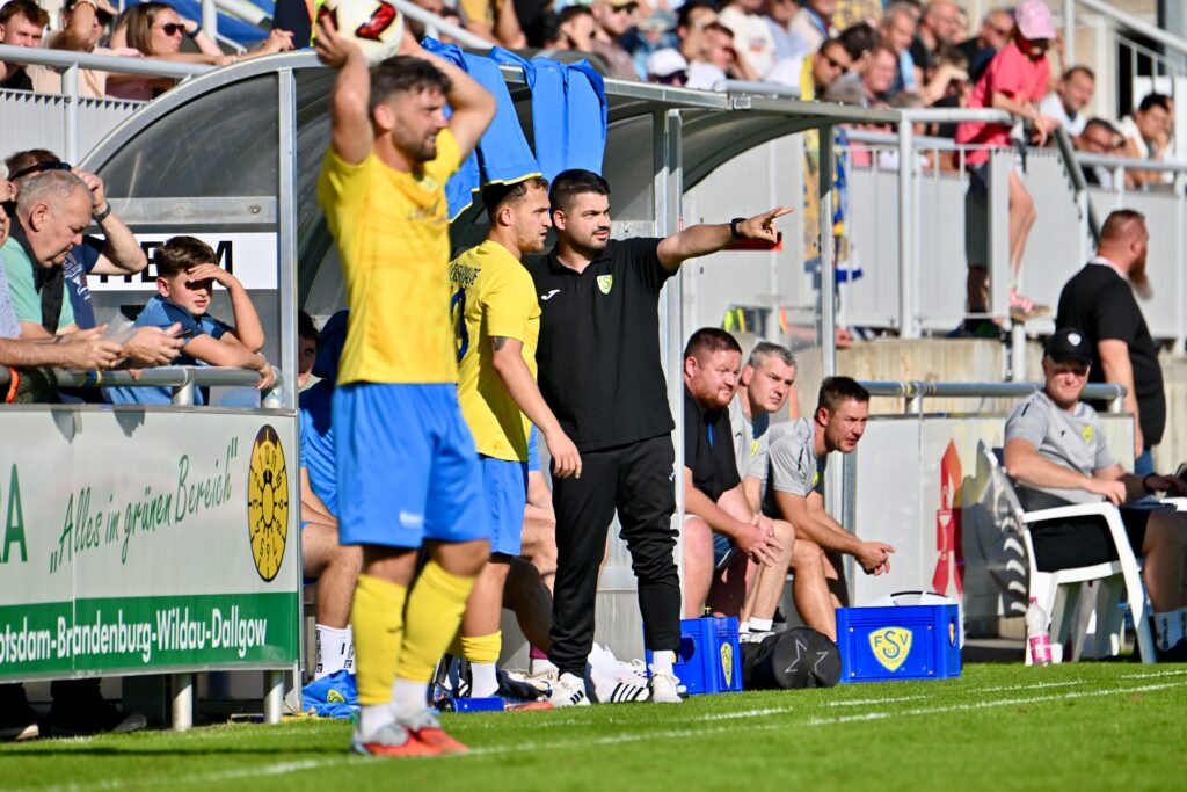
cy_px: 396
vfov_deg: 3.4
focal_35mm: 400
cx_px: 594
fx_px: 13190
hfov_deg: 5.2
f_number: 5.6
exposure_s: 1/1600
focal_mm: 400
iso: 160
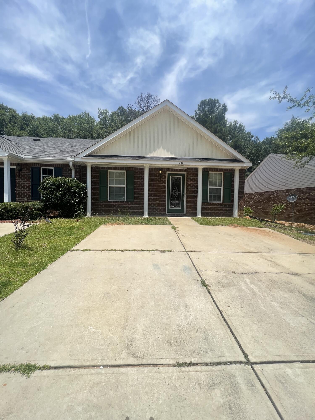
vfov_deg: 106.2
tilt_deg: +0.5
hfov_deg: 89.9
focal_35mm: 13
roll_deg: +1.1
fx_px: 158
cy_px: 210
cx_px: 158
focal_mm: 1.57
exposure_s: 1/1074
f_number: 1.8
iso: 32
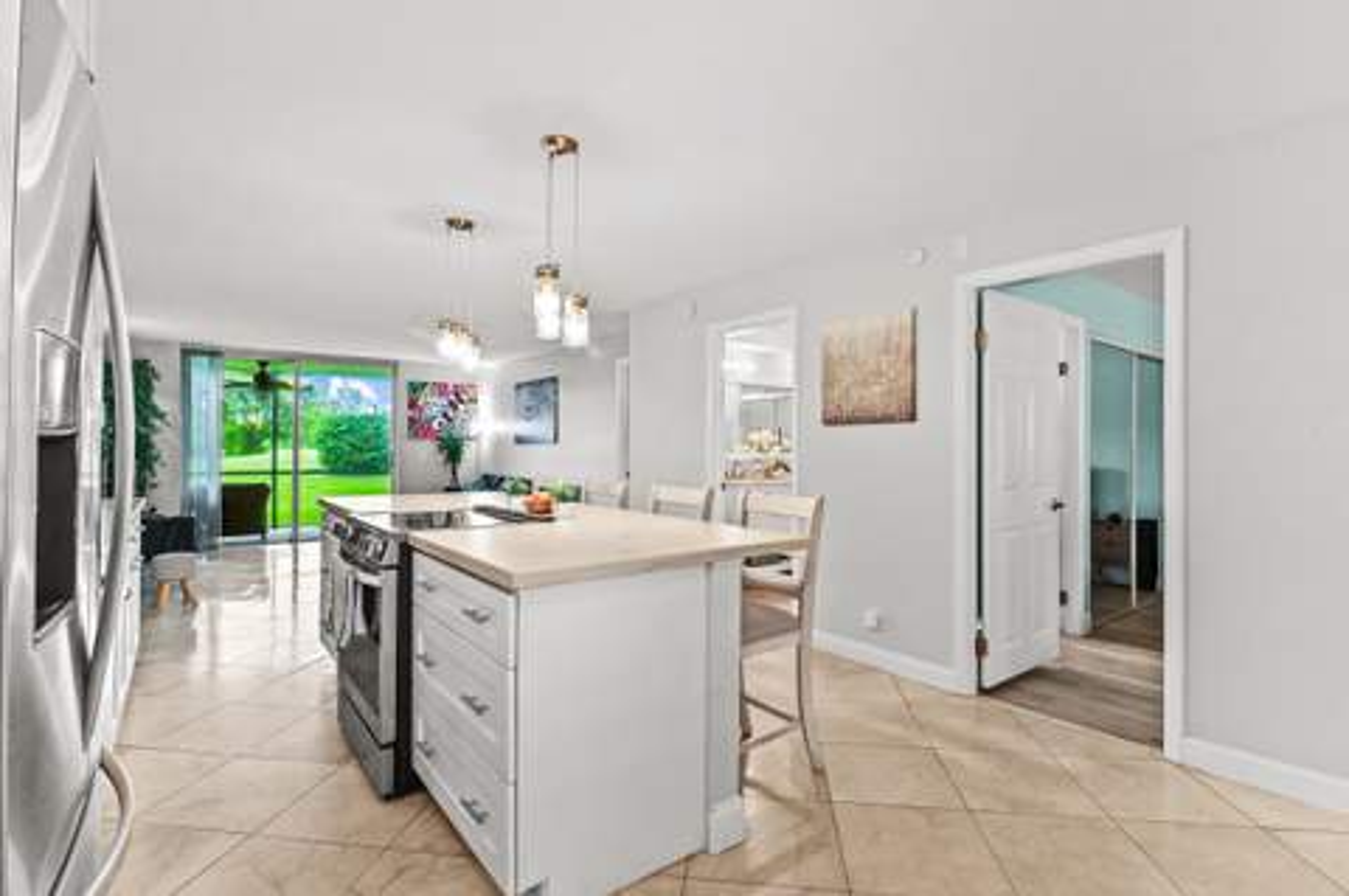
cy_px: 448
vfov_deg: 73.6
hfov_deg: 96.8
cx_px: 674
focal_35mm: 16
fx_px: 599
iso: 1250
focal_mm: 16
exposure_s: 1/30
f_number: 9
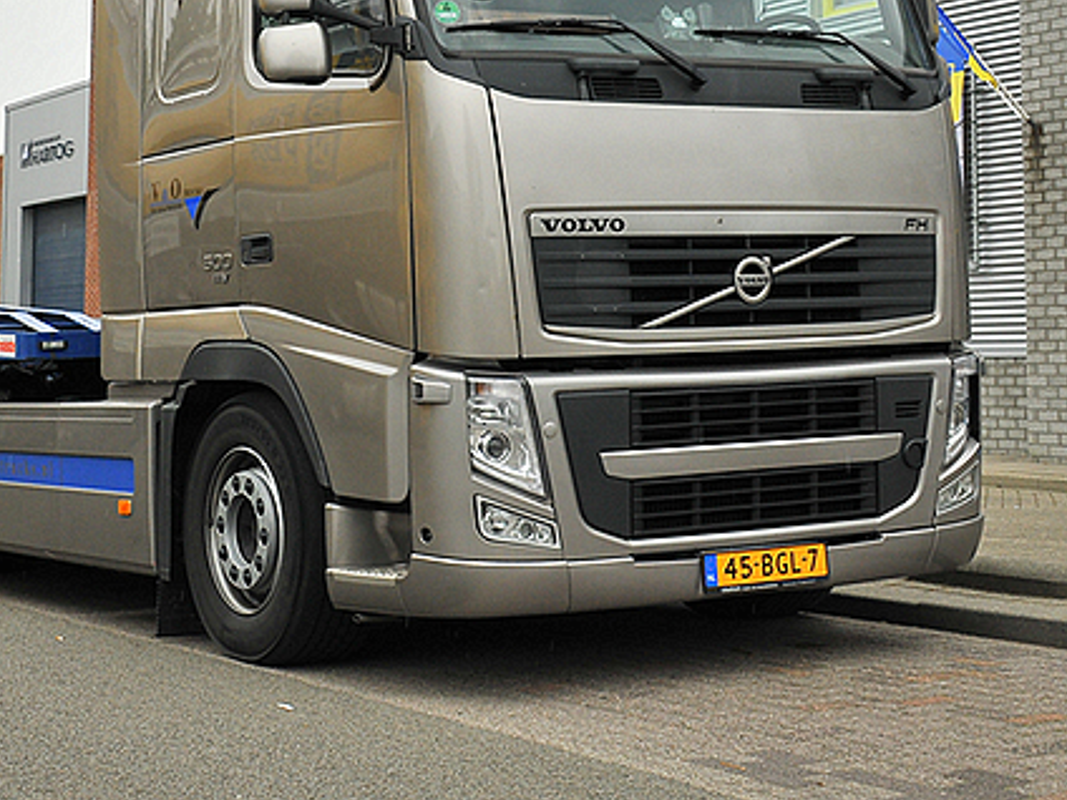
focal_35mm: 68
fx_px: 2093
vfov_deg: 21.4
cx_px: 317
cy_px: 165
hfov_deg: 28.3
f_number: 9
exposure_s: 1/320
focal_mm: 25
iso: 320
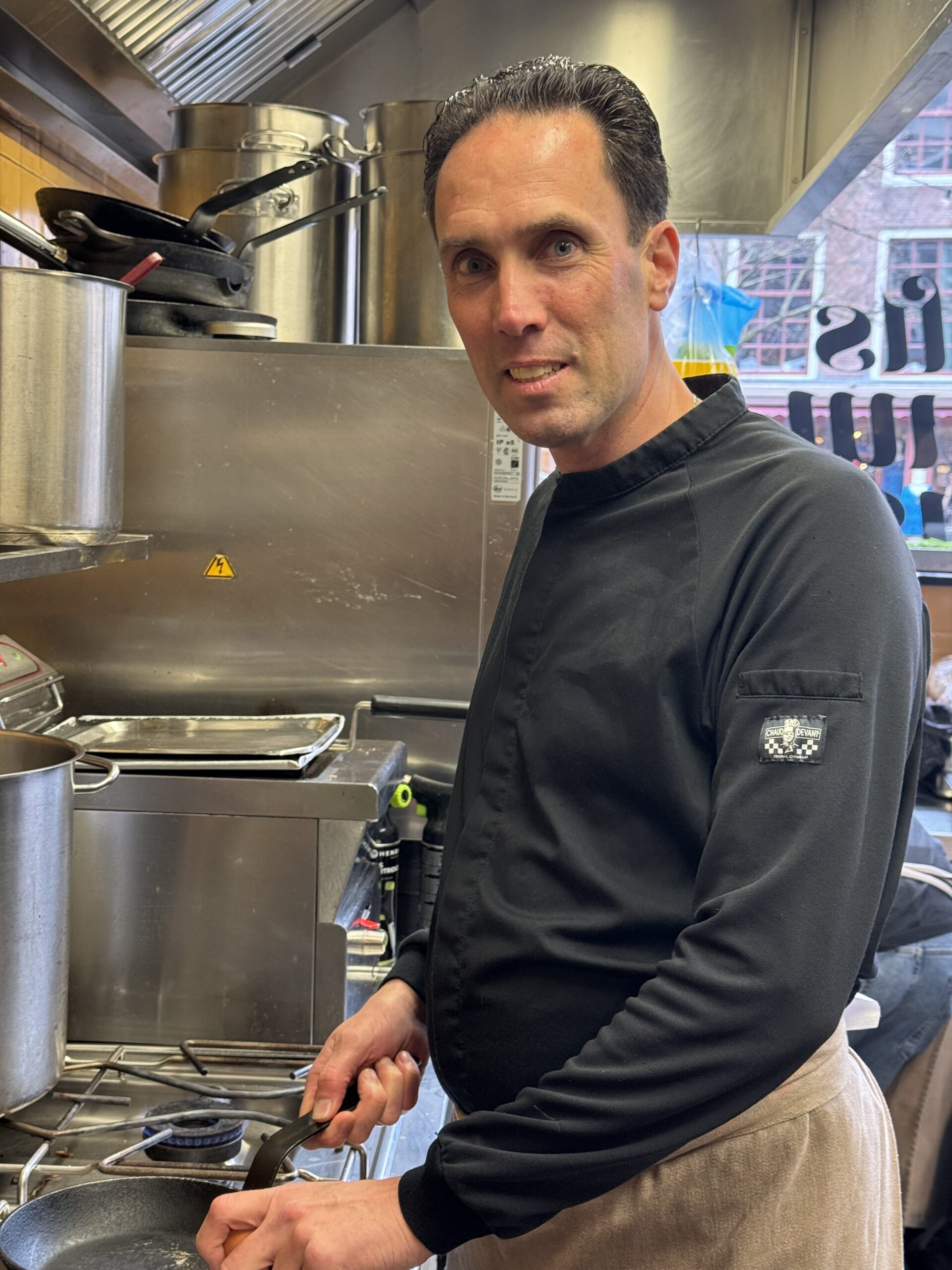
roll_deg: -1.8
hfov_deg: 30.3
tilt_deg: -4.1
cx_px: 476
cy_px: 635
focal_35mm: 48
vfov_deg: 39.7
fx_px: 1760
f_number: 1.78
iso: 125
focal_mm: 6.76
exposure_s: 1/50
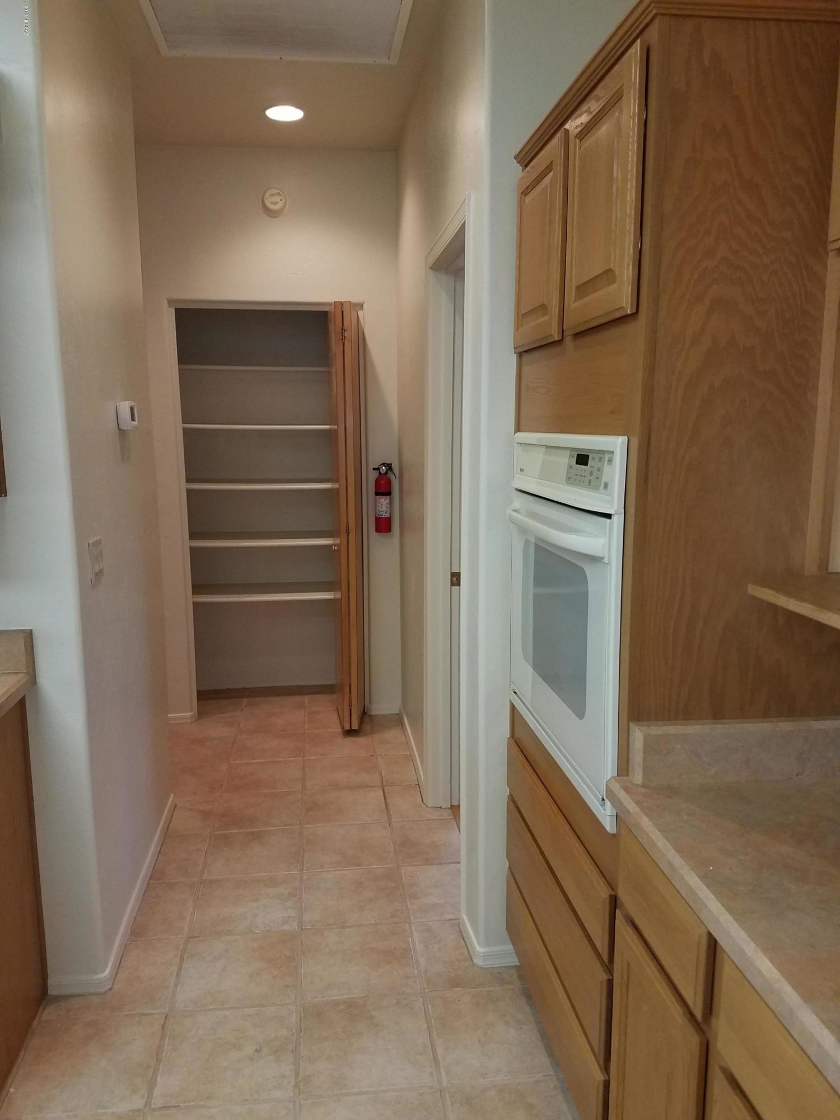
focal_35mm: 26
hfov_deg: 53.1
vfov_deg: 67.3
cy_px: 560
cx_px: 420
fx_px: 841
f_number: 1.7
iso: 125
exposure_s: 1/60
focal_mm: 4.2
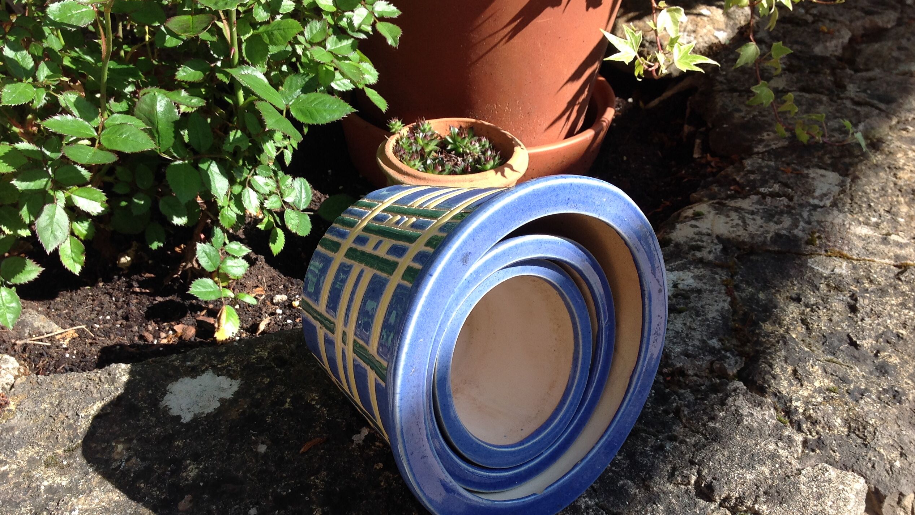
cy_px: 280
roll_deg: -0.7
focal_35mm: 39
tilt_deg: -38.4
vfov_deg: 30.4
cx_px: 457
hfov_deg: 51.6
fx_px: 946
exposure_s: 1/630
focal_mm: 4.28
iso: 50
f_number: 2.4
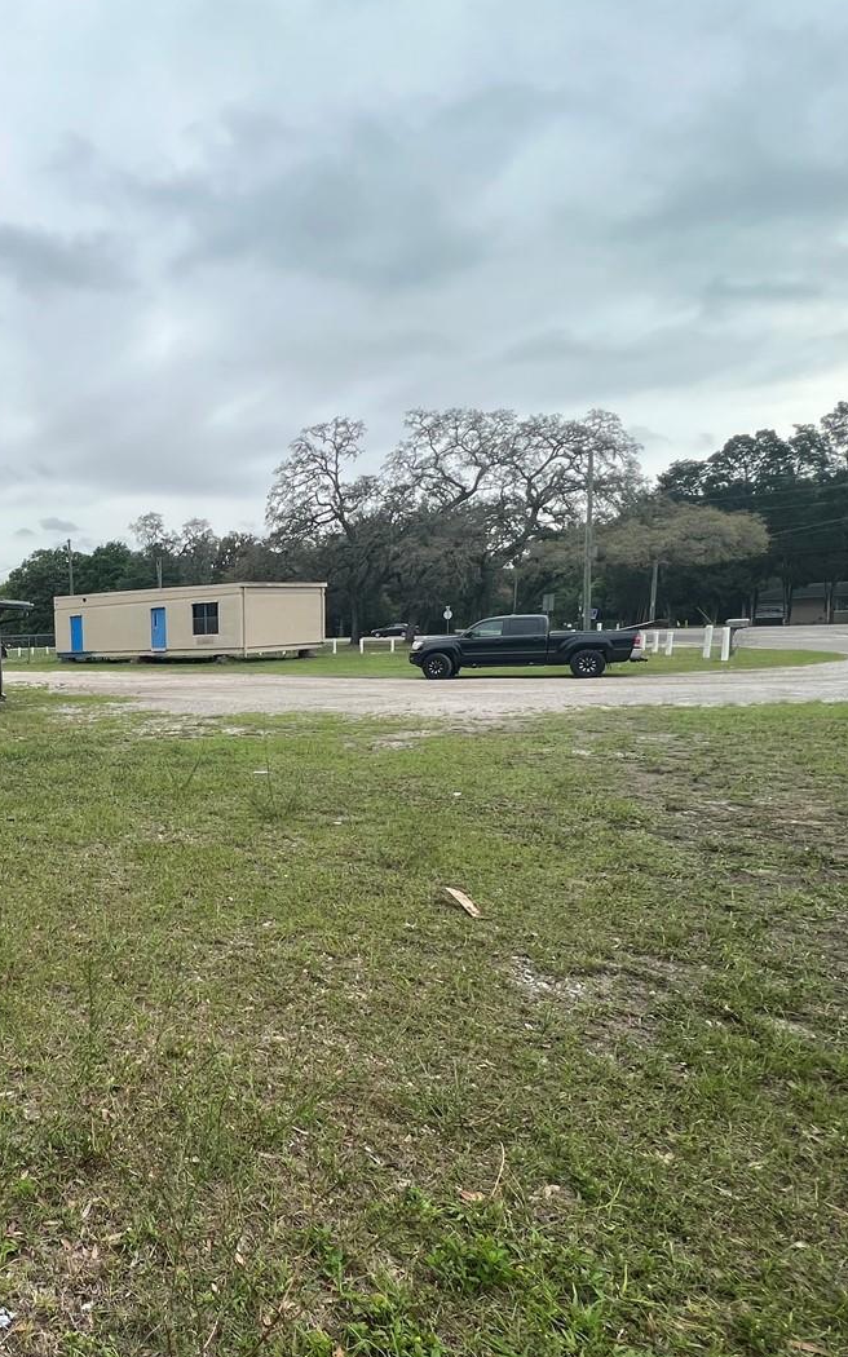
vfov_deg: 82.1
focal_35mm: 21
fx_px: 777
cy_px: 743
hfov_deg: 48.6
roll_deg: +2.5
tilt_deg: -7.5
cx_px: 27
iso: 32
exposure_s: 1/1024
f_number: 1.8
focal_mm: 1.57
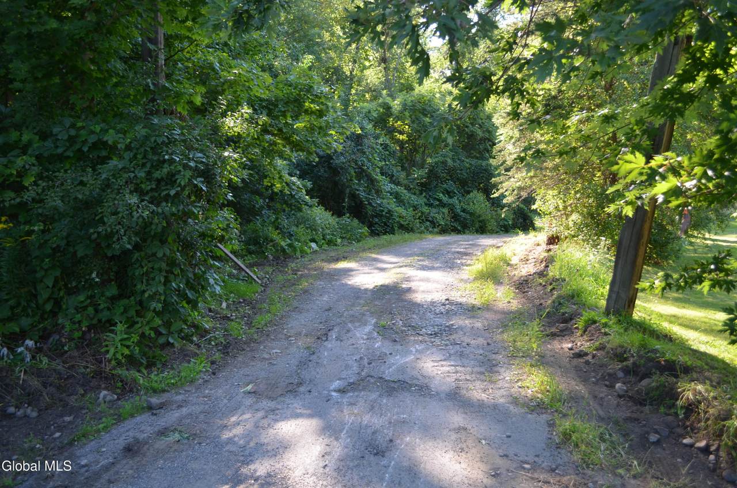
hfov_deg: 62.0
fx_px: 613
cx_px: 368
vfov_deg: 43.4
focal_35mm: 30
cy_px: 244
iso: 200
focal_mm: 20
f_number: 3.8
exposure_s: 1/125
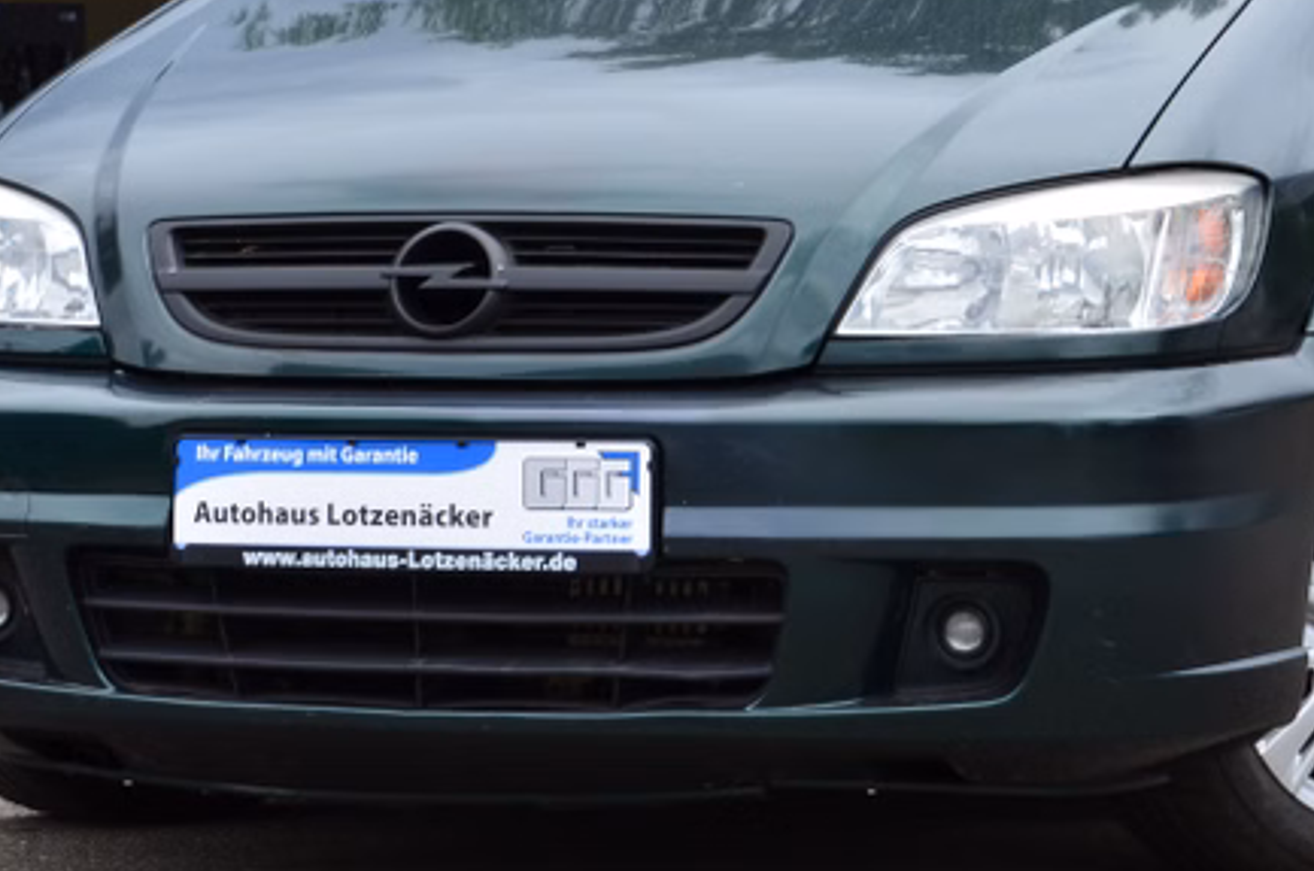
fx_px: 4846
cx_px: 792
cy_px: 225
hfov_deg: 15.4
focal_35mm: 133
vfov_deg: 10.3
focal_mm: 48
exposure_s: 1/100
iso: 200
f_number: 11
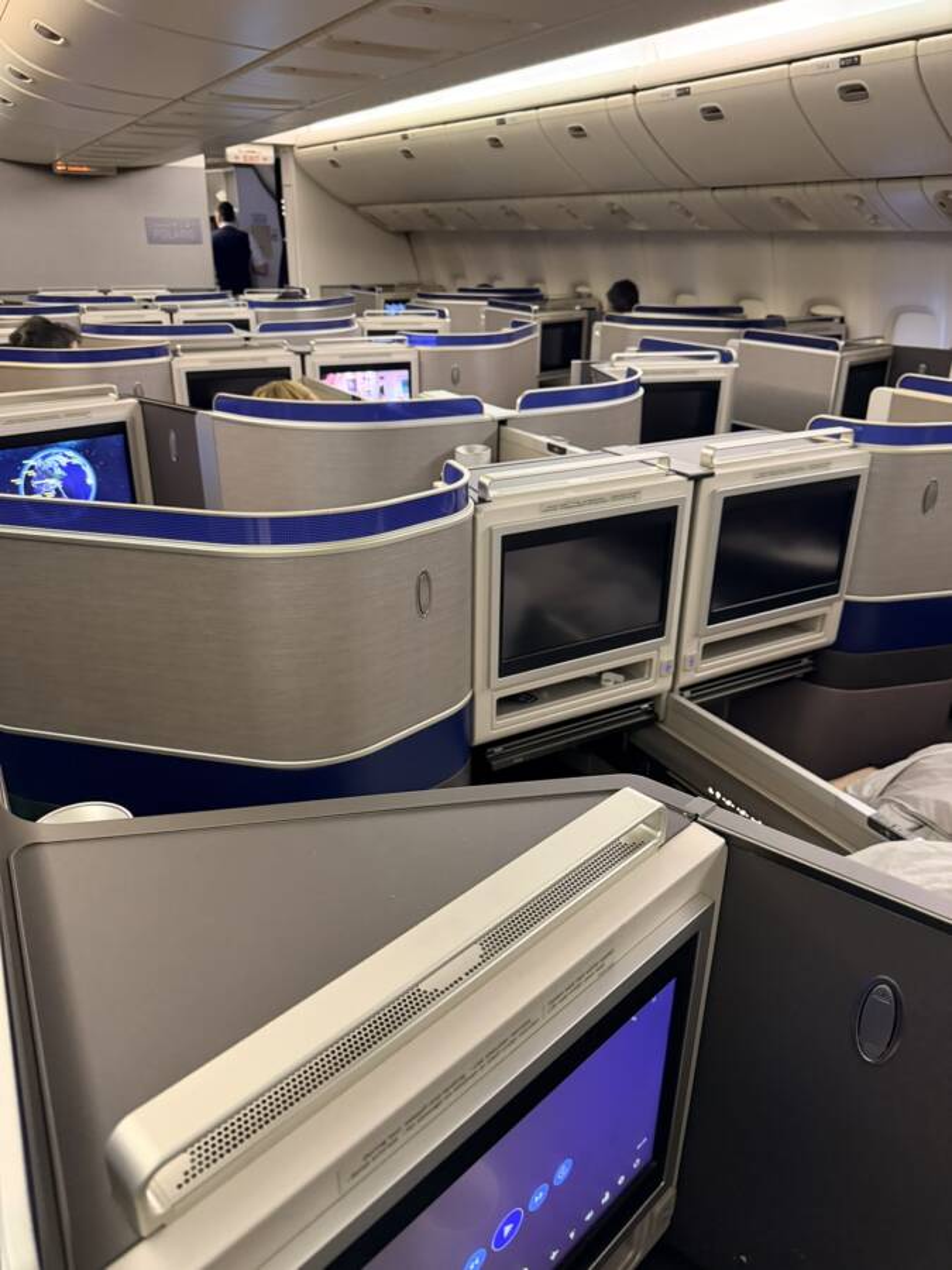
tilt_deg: -22.3
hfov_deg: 56.8
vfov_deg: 71.6
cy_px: 635
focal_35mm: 24
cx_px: 476
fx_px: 880
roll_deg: +0.1
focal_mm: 6.76
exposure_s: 1/39
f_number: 1.78
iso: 1000
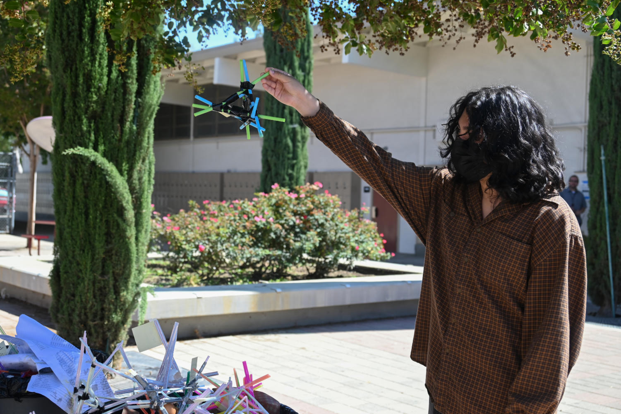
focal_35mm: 47
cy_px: 207
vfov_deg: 28.7
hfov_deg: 41.9
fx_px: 811
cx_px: 310
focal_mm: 47
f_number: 5.3
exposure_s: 1/640
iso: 400
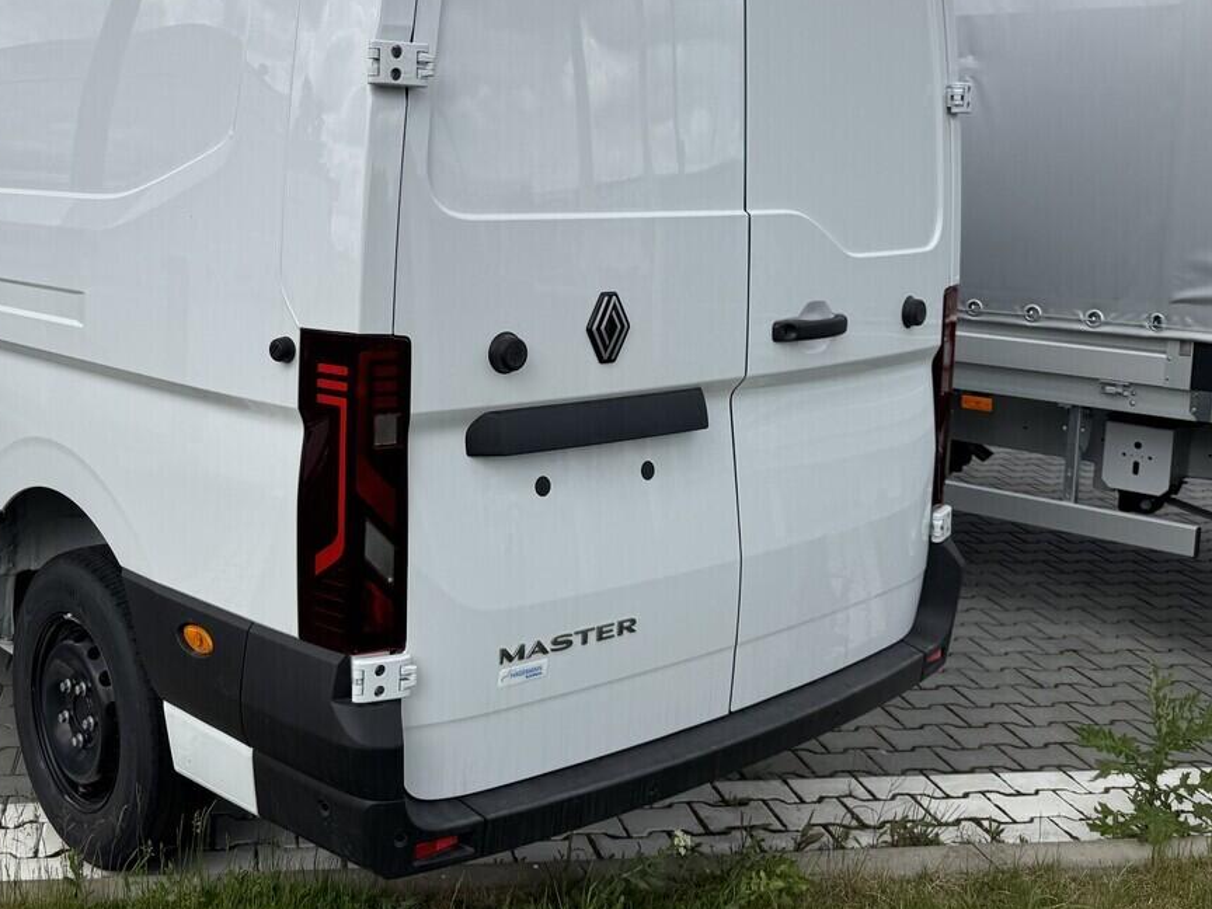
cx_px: 383
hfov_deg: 45.9
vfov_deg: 35.7
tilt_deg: -9.6
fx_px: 1401
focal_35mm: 40
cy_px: 314
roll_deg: -1.1
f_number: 1.78
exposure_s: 1/4310
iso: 80
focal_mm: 6.76
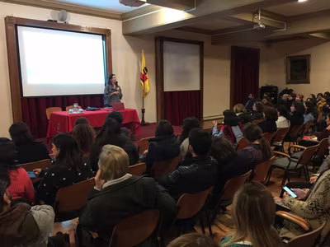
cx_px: 165
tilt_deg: -8.0
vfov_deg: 48.2
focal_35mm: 29
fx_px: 276
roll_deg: +0.8
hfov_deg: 61.7
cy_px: 124
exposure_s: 1/10
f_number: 2.2
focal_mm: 4.15
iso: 125
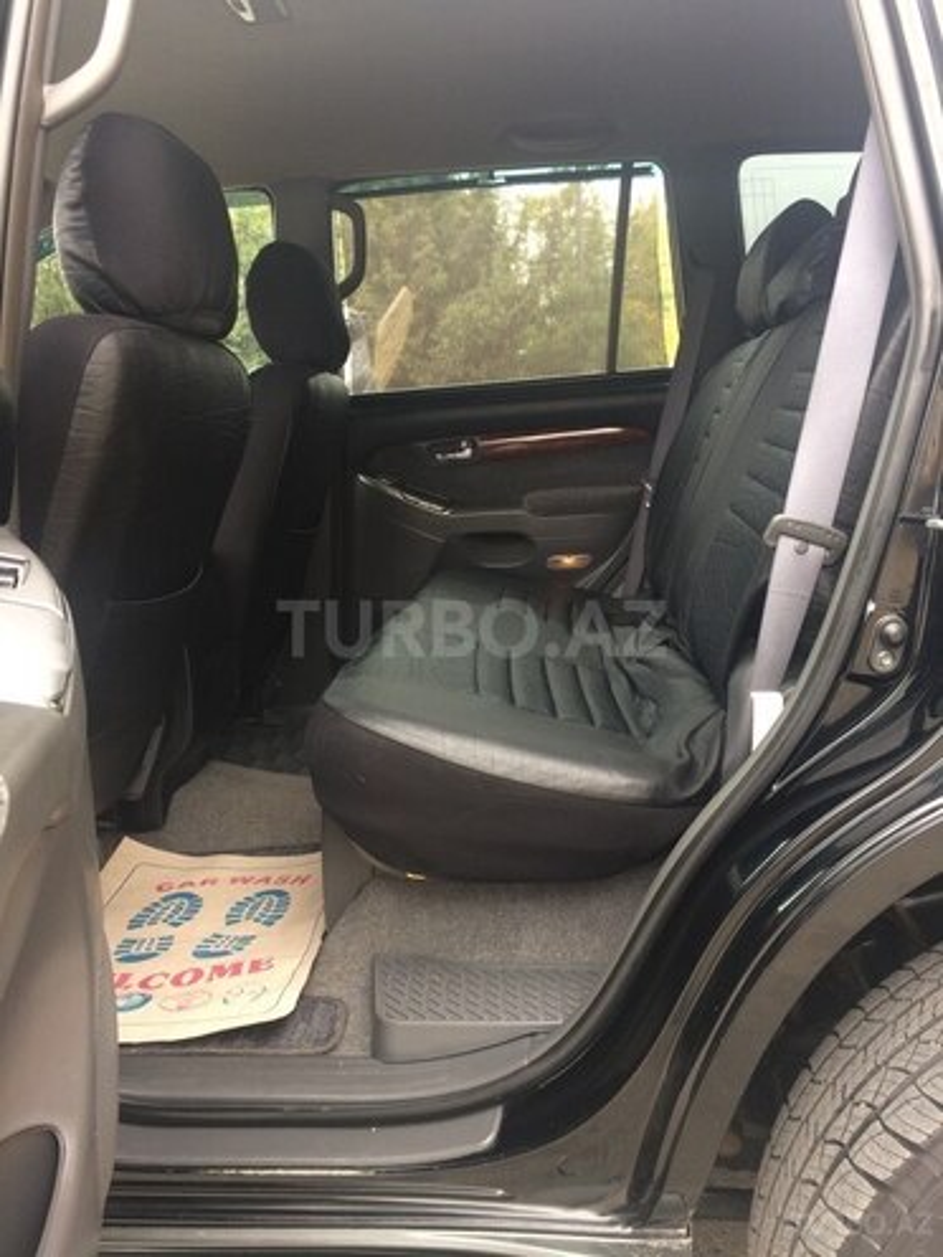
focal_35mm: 29
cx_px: 472
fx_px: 1053
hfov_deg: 48.2
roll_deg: +1.4
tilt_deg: -14.3
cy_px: 628
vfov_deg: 61.7
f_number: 2.2
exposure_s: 1/50
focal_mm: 4.15
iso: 40
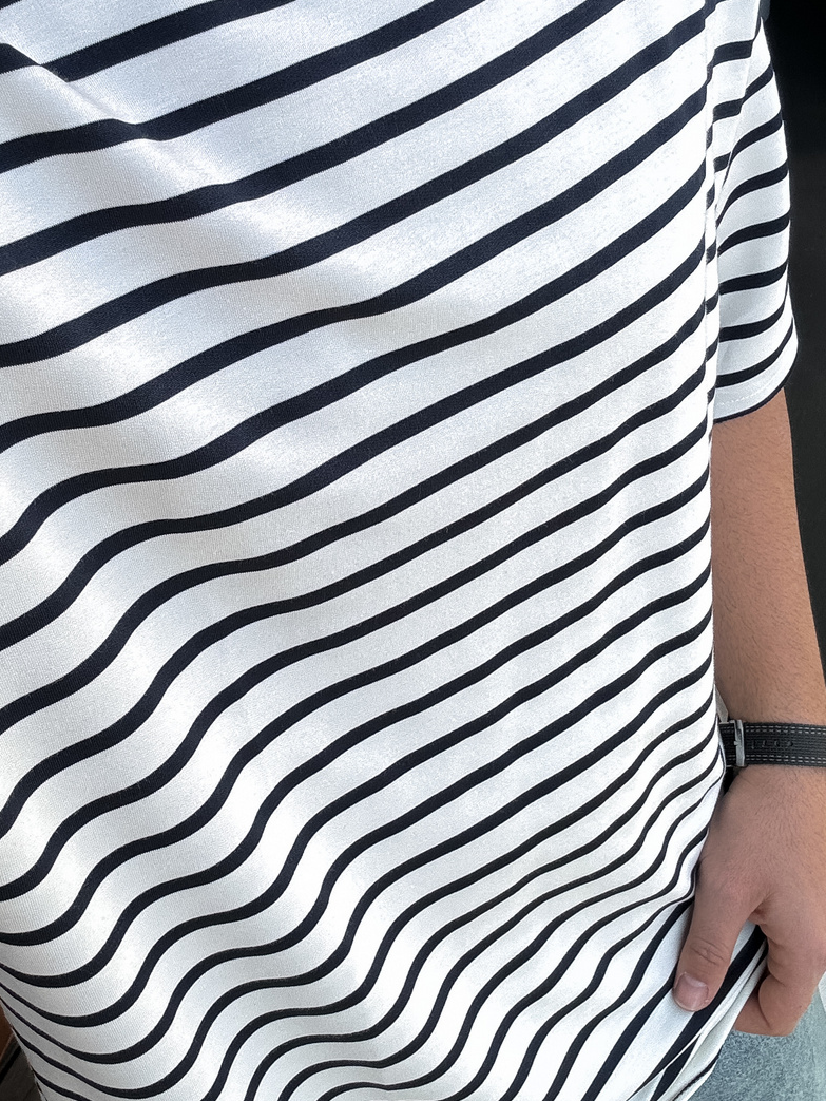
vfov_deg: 41.2
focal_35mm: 46
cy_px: 505
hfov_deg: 31.5
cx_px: 362
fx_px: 1463
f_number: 1.9
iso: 20
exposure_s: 1/120
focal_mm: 2.69
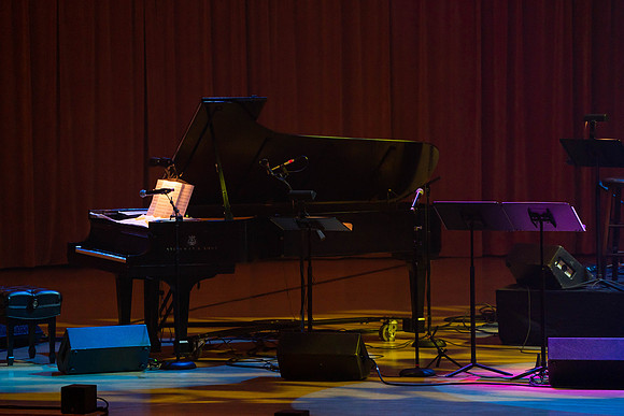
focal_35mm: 271
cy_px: 208
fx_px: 4698
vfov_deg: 5.1
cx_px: 312
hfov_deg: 7.6
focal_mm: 271
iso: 2500
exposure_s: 1/200
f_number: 5.6
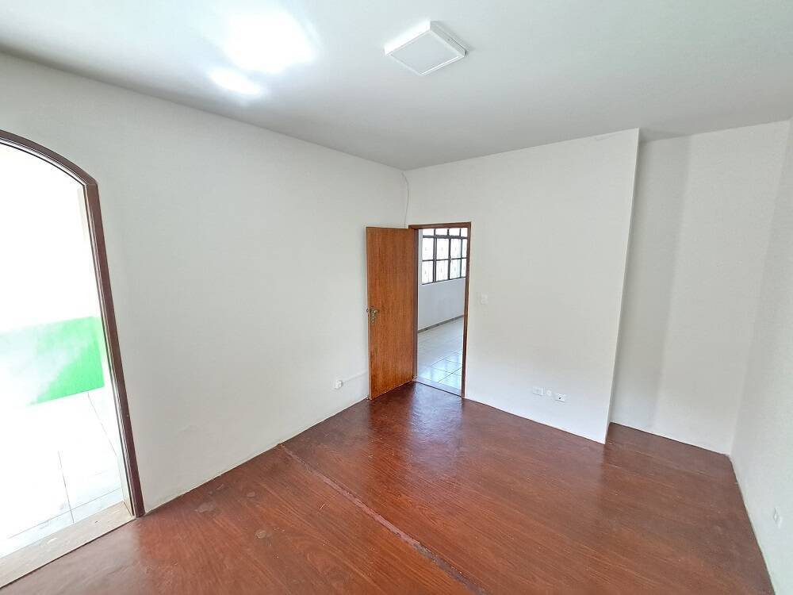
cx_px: 396
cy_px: 298
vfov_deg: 89.9
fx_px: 298
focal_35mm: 13
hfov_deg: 106.2
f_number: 2.2
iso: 200
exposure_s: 1/40
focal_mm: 1.74
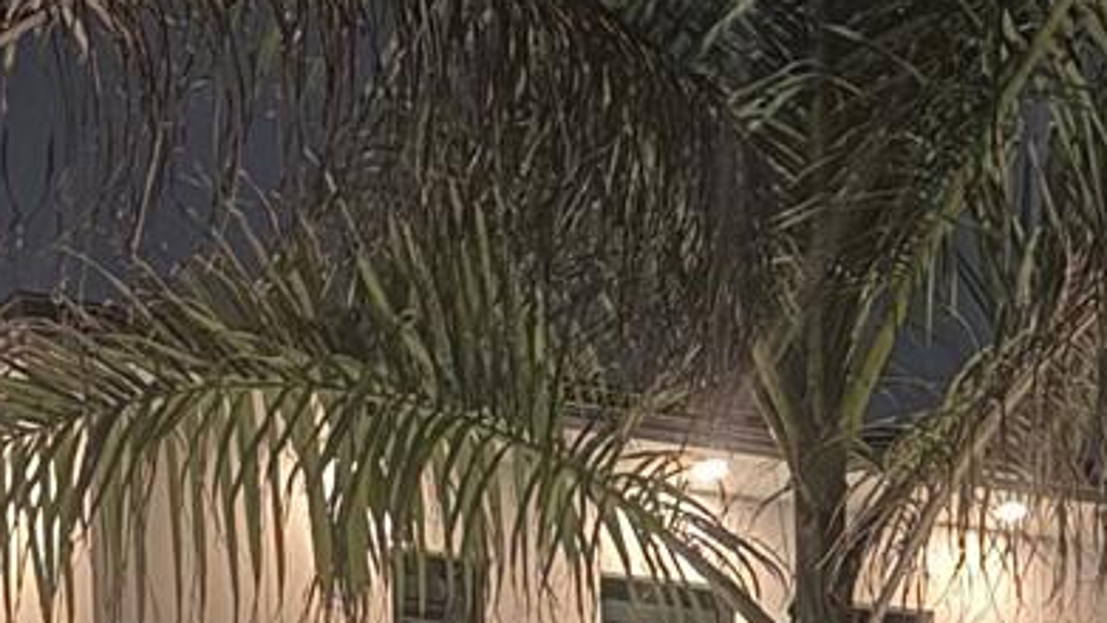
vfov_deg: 10.4
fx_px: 3141
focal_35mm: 107
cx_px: -129
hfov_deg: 19.1
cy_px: 1230
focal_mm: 6.76
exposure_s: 1/15
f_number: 1.78
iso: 1000
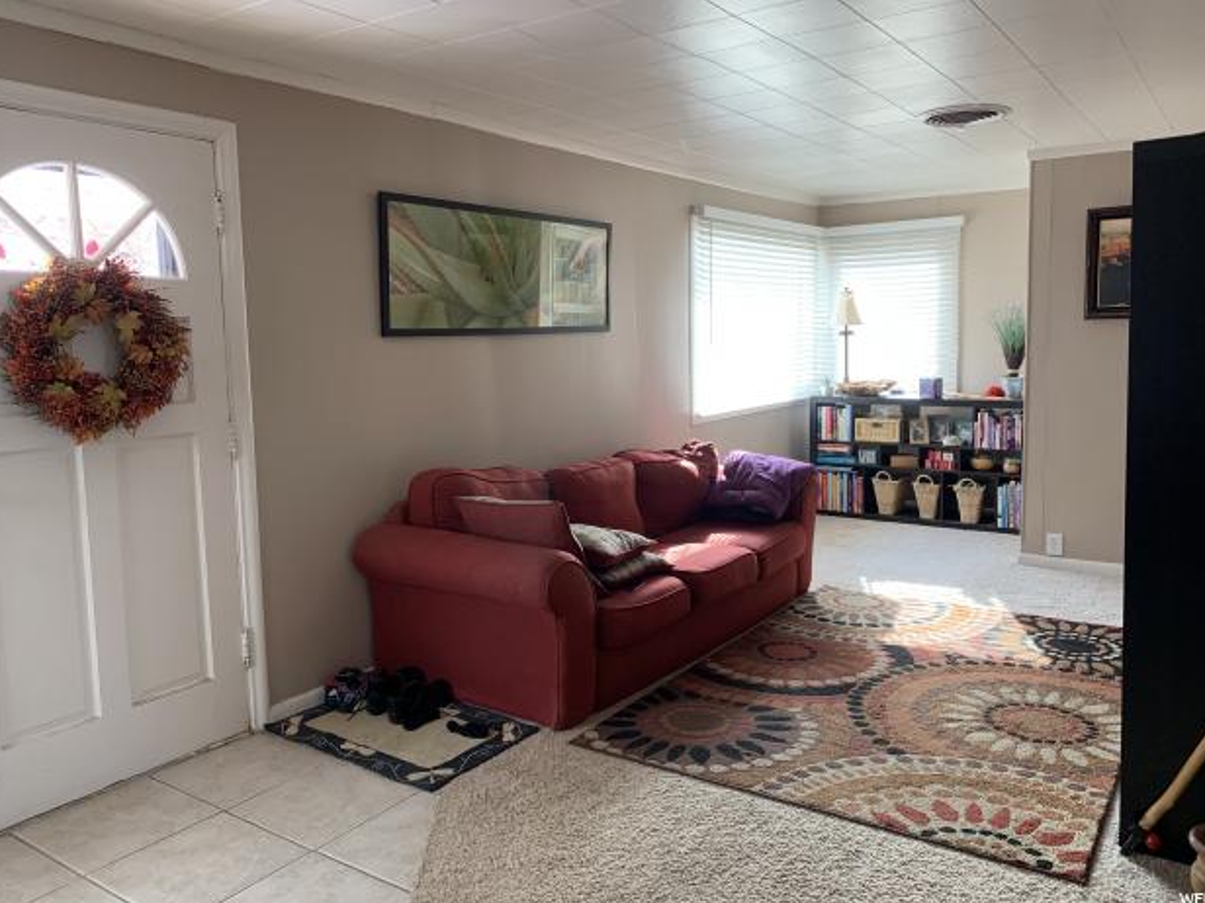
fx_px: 940
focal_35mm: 27
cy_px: 438
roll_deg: +1.5
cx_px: 616
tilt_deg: -6.4
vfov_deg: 51.3
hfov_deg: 65.3
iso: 100
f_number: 1.8
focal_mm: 4.25
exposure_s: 1/100
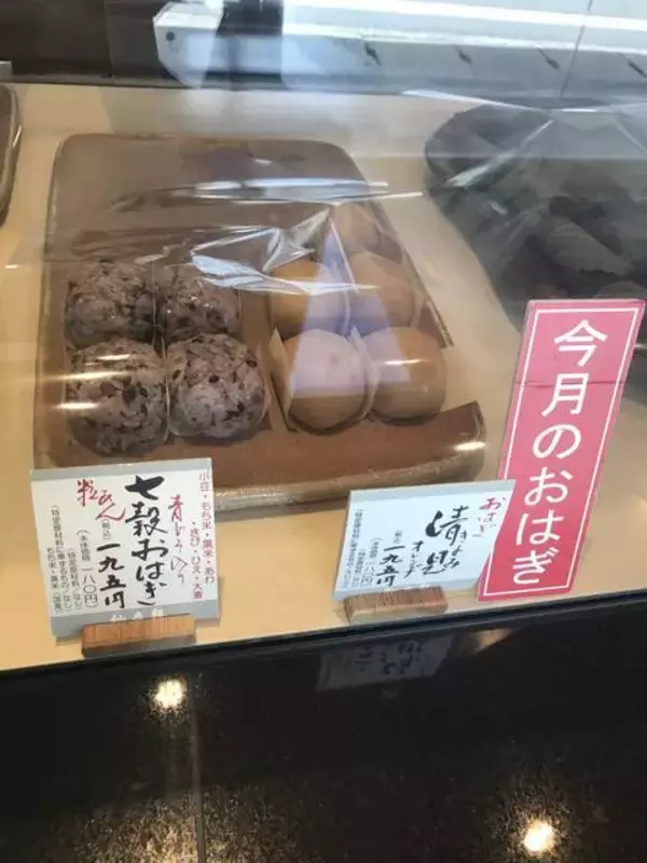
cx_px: 324
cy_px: 432
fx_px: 698
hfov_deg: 49.7
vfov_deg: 63.4
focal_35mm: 28
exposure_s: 1/40
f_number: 1.8
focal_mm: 3.99
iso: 25
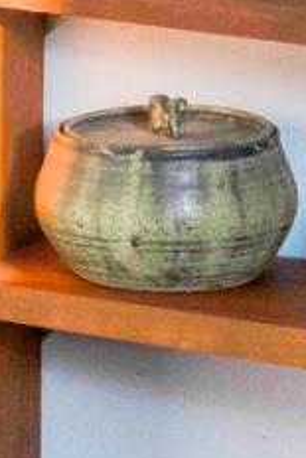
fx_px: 7167
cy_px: -730
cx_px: -195
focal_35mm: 563
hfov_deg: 2.4
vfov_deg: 3.6
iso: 800
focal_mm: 85
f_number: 3.2
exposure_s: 1/1600
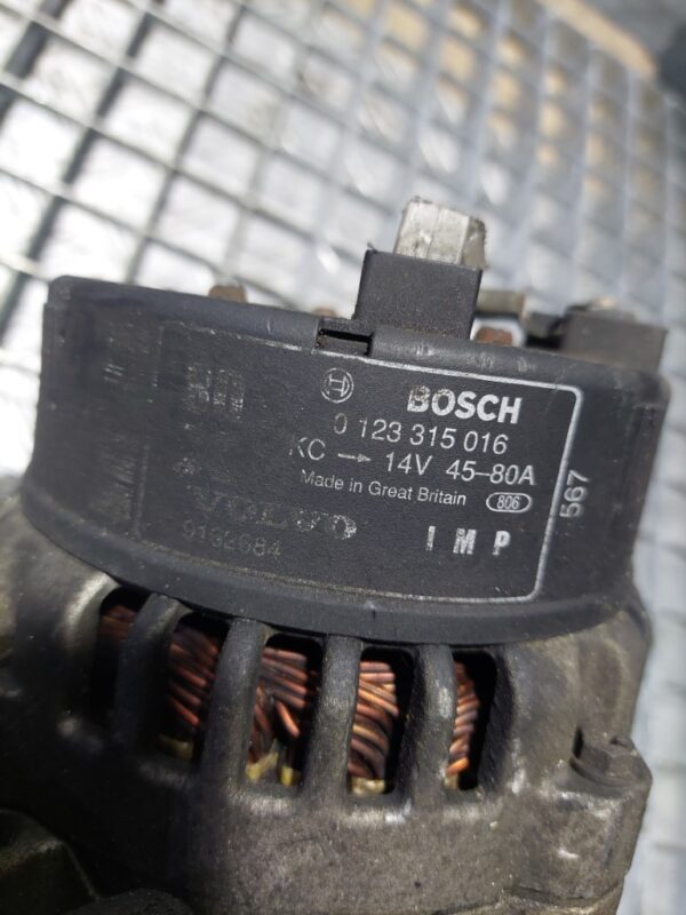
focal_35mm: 25
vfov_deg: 69.4
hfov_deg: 54.9
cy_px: 458
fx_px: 661
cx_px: 343
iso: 250
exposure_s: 1/50
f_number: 1.8
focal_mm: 5.23
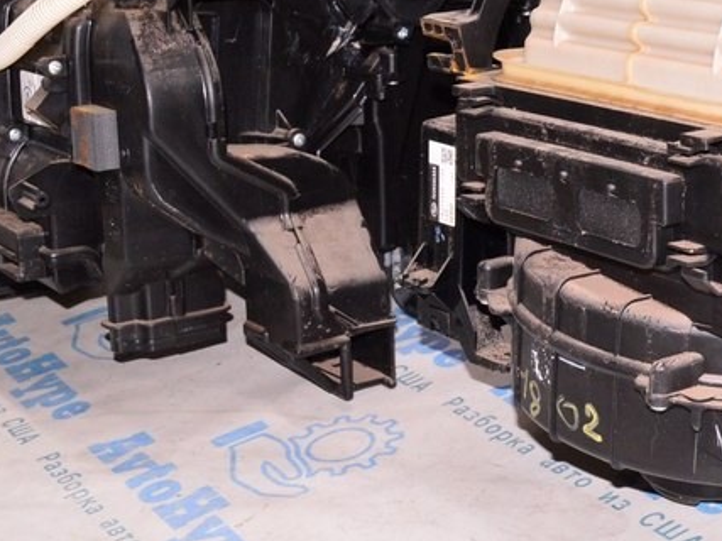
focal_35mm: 83
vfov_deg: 17.6
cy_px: 116
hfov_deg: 23.0
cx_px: 639
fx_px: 1731
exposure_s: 1/125
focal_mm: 24
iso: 1600
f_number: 8
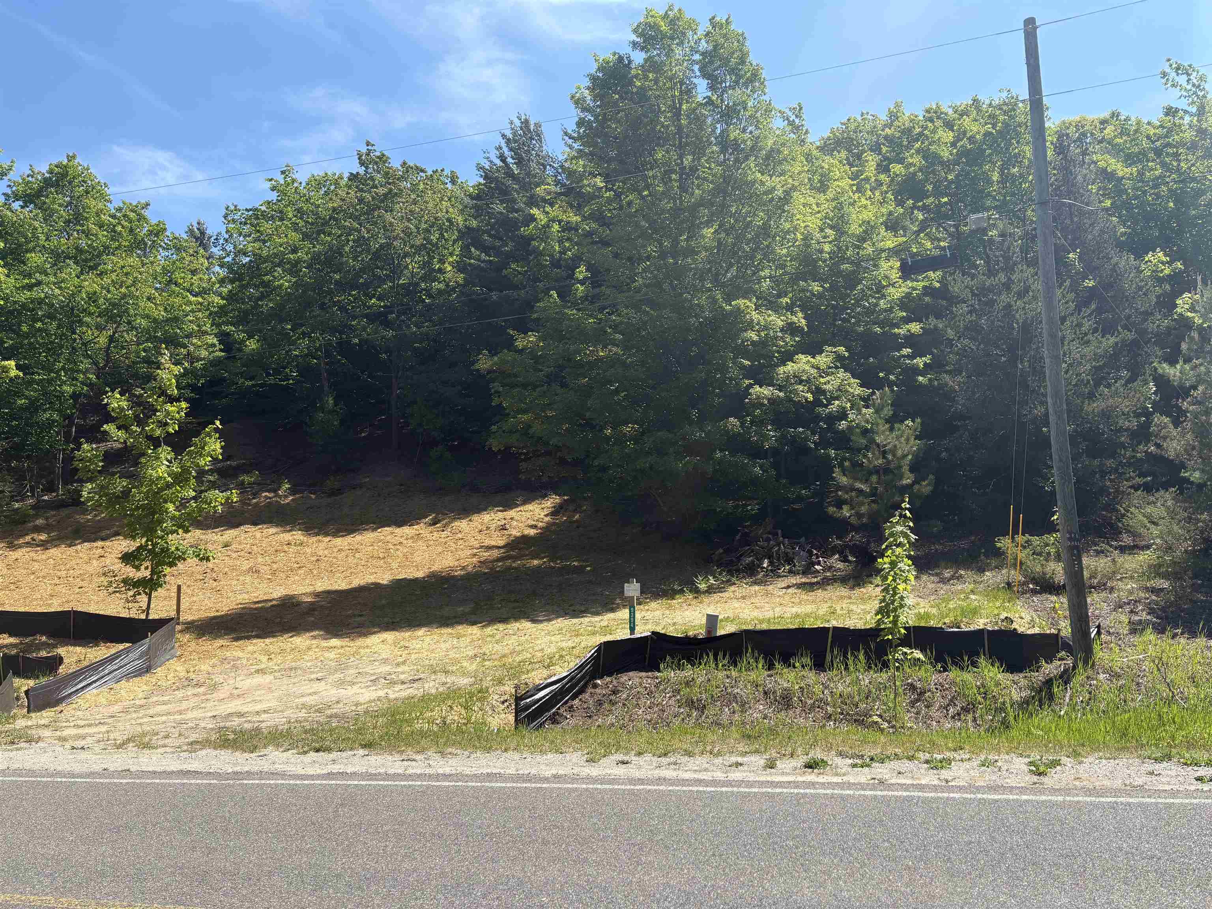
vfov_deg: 53.1
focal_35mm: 26
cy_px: 454
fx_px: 910
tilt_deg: +9.1
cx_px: 606
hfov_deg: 67.3
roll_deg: -0.1
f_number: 1.6
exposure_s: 1/2141
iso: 50
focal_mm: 5.96
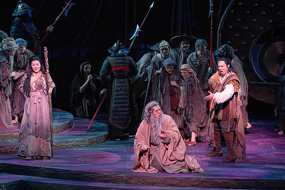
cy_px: 95
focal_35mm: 200
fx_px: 1584
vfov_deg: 6.9
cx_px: 142
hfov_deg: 10.3
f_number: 9
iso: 20000
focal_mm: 200
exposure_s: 1/320
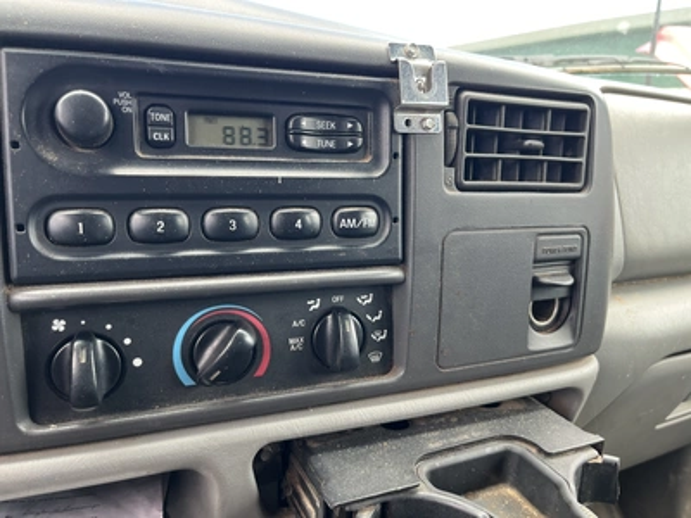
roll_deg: -1.0
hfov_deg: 67.3
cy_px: 259
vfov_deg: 53.1
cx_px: 346
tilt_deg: -16.0
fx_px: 519
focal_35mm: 26
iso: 64
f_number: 1.6
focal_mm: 5.1
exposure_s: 1/121
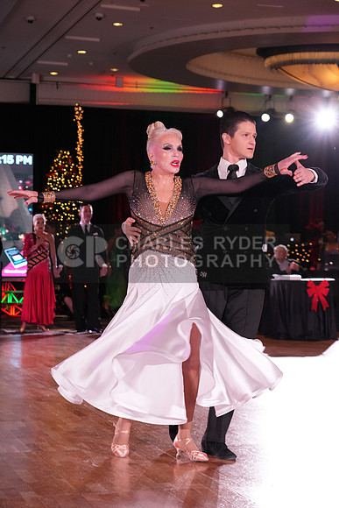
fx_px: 1115
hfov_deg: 17.3
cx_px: 170
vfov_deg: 25.7
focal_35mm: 79
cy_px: 254
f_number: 5
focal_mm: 79
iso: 2000
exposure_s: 1/200
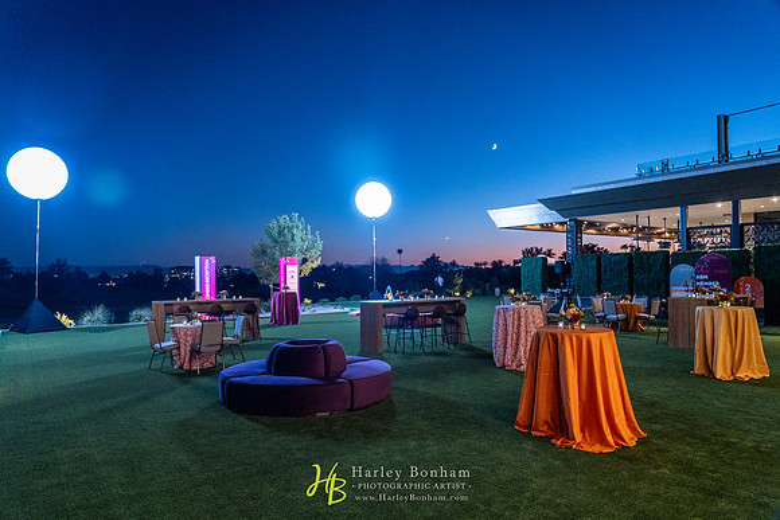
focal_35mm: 24
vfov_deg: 53.2
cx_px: 390
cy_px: 260
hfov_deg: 73.7
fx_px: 520
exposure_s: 1/25
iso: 3200
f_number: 4
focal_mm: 24
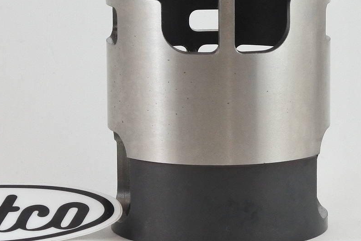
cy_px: 49
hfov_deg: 17.8
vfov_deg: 11.9
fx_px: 1153
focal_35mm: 115
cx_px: 146
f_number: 4.8
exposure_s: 1/125
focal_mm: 20.6
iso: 560
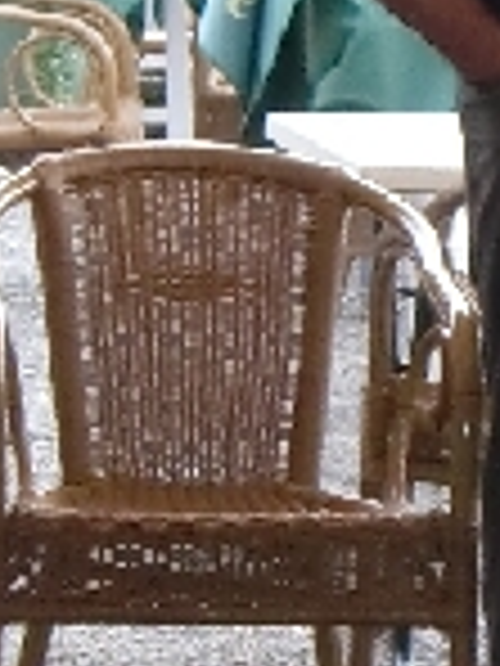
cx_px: 468
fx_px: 5739
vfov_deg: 6.6
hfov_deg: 5.0
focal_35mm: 298
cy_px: 418
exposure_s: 1/60
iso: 320
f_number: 3.3
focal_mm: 8.2
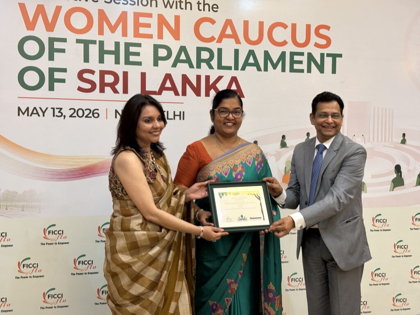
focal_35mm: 52
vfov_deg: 28.0
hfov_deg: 36.8
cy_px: 158
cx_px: 210
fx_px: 631
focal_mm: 5.96
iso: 125
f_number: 1.6
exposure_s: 1/33
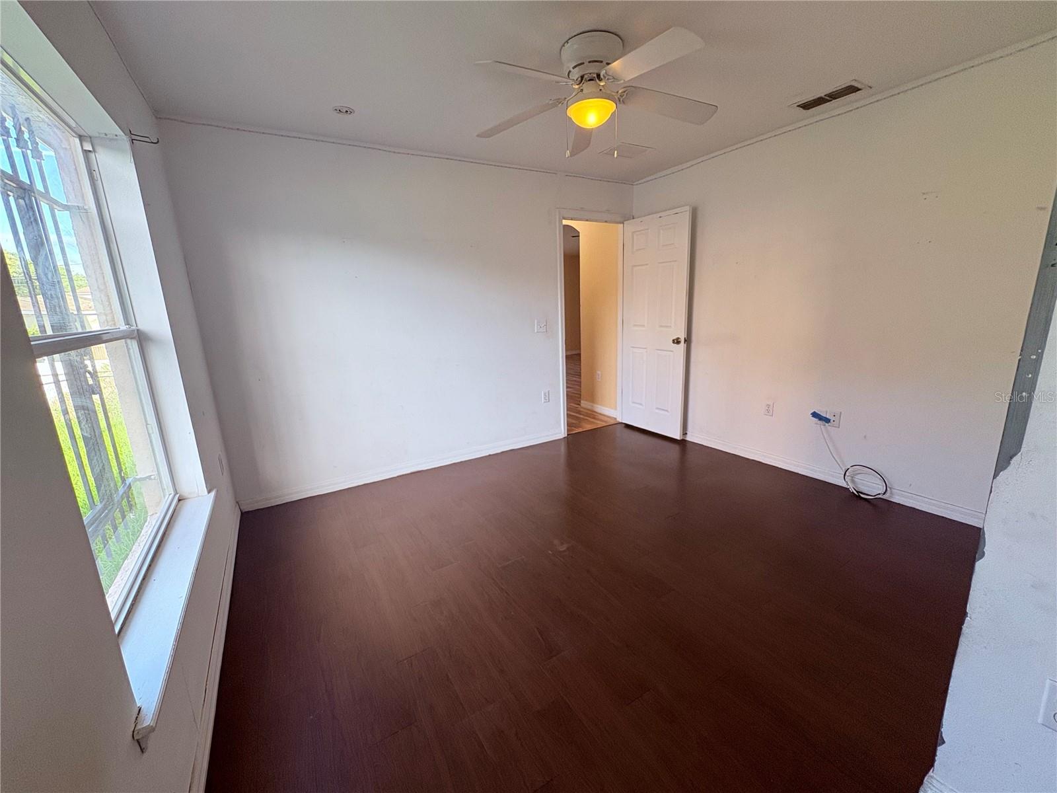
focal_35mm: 14
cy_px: 396
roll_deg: +2.6
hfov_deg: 102.1
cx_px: 528
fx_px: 427
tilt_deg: -12.4
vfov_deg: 85.7
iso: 100
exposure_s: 1/99
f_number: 2.2
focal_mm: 2.22
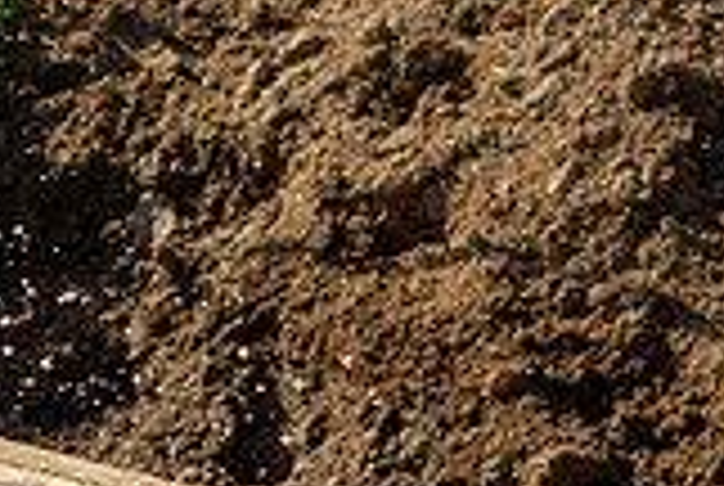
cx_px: -897
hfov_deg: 5.4
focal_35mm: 374
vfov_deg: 3.7
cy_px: 97
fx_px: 7535
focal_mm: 48
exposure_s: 1/2000
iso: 100
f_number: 3.2
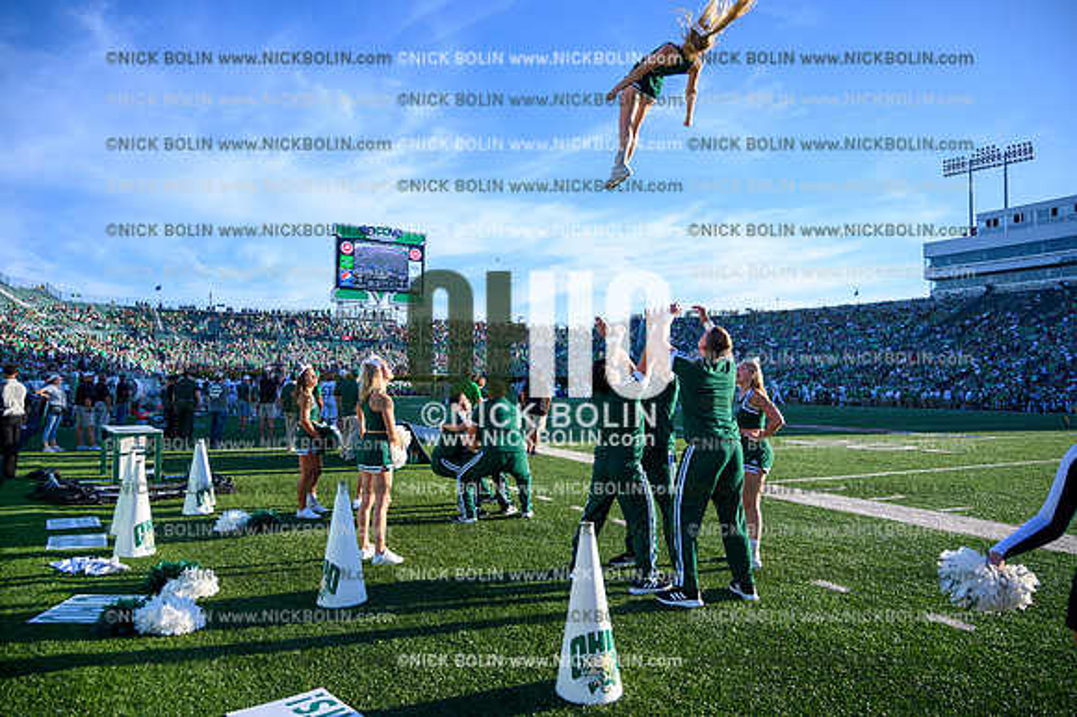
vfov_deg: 53.1
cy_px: 358
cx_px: 538
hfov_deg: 73.8
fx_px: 718
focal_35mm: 24
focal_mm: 24
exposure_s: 1/640
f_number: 4
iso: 125
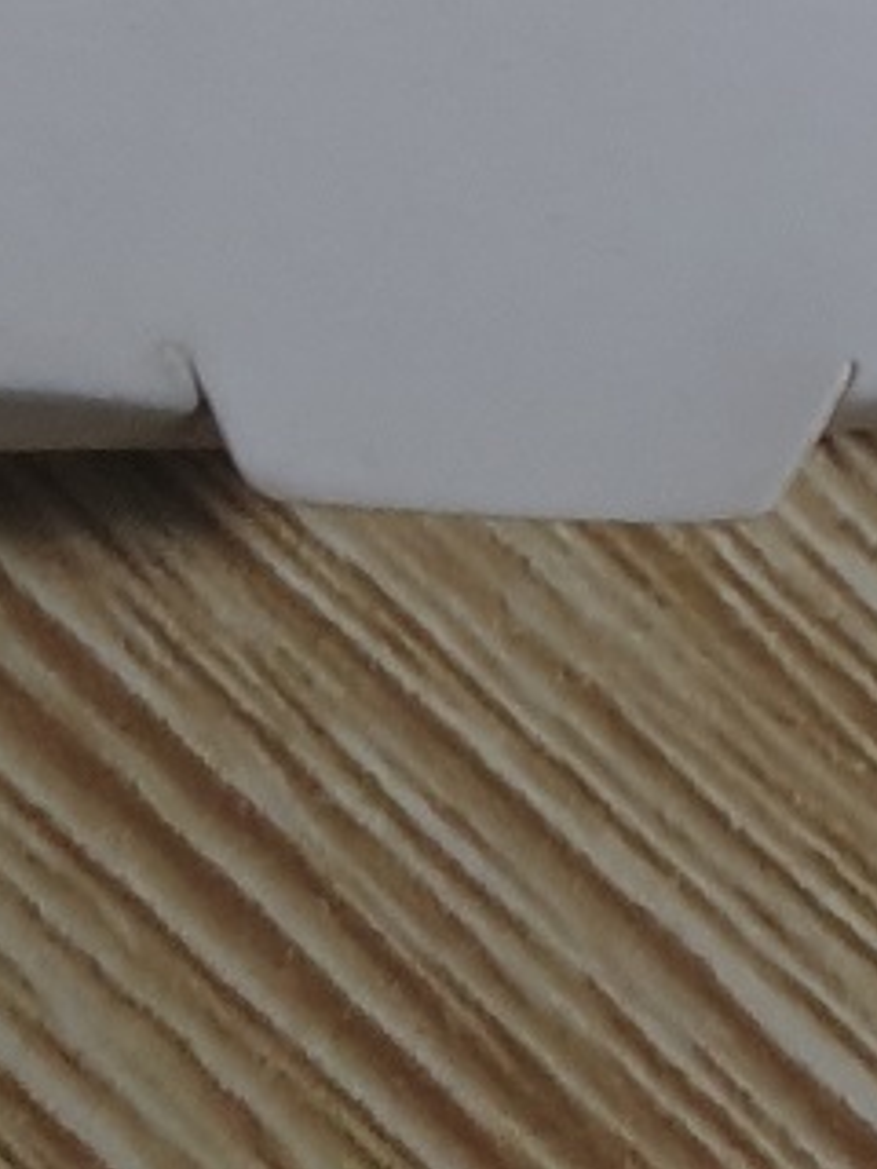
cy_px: -2484
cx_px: 1845
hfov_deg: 8.5
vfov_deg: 9.3
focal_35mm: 164
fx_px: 5540
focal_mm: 4.3
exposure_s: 1/50
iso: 100
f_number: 2.4
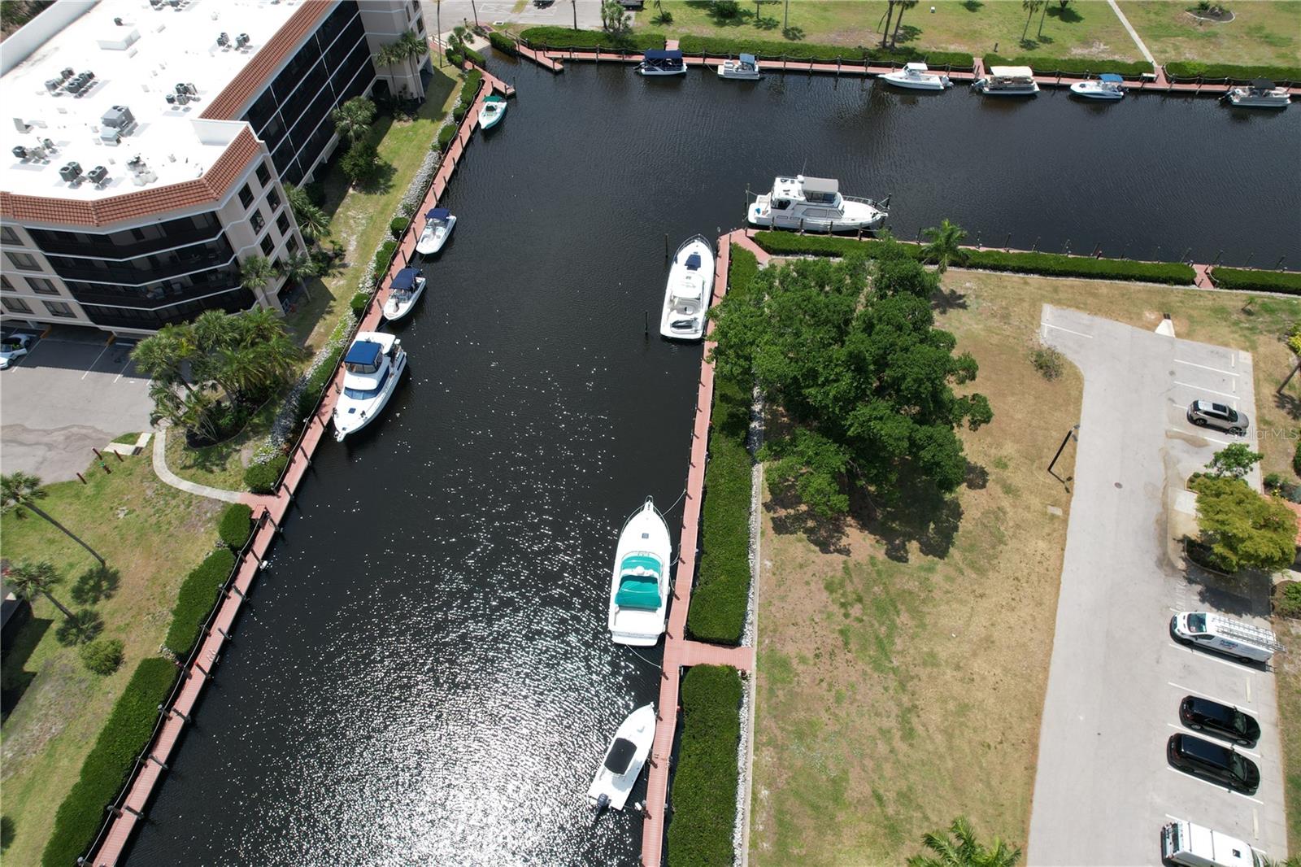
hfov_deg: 78.6
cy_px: 434
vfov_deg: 57.2
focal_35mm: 22
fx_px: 795
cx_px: 650
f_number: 2.8
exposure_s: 1/2000
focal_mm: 8.38
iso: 100
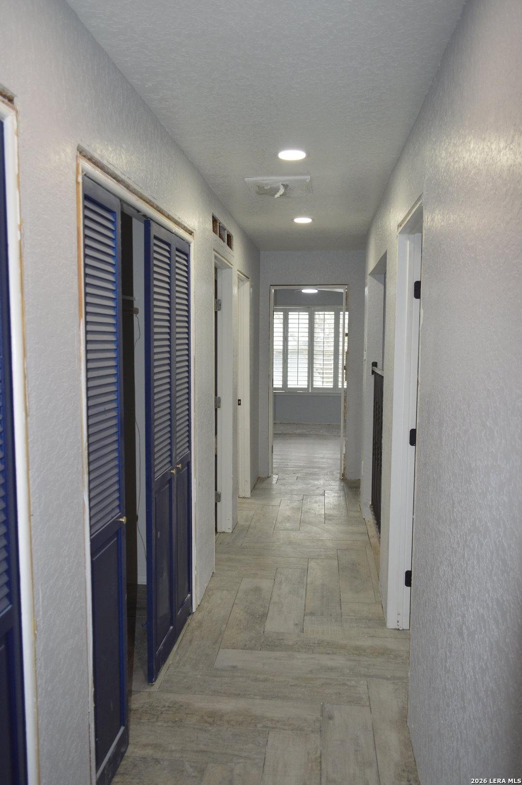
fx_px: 588
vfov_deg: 67.4
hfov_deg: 47.9
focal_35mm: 27
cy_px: 392
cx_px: 261
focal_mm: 18
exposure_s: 1/80
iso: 400
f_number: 4
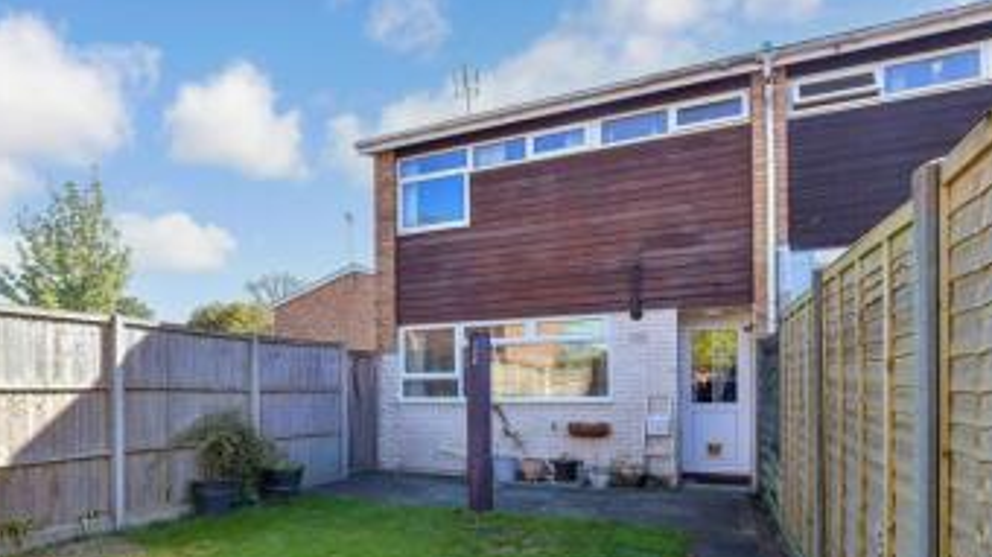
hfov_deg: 79.8
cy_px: 410
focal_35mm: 22
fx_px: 579
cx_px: 376
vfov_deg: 49.6
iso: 160
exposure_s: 1/80
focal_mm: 10
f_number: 8
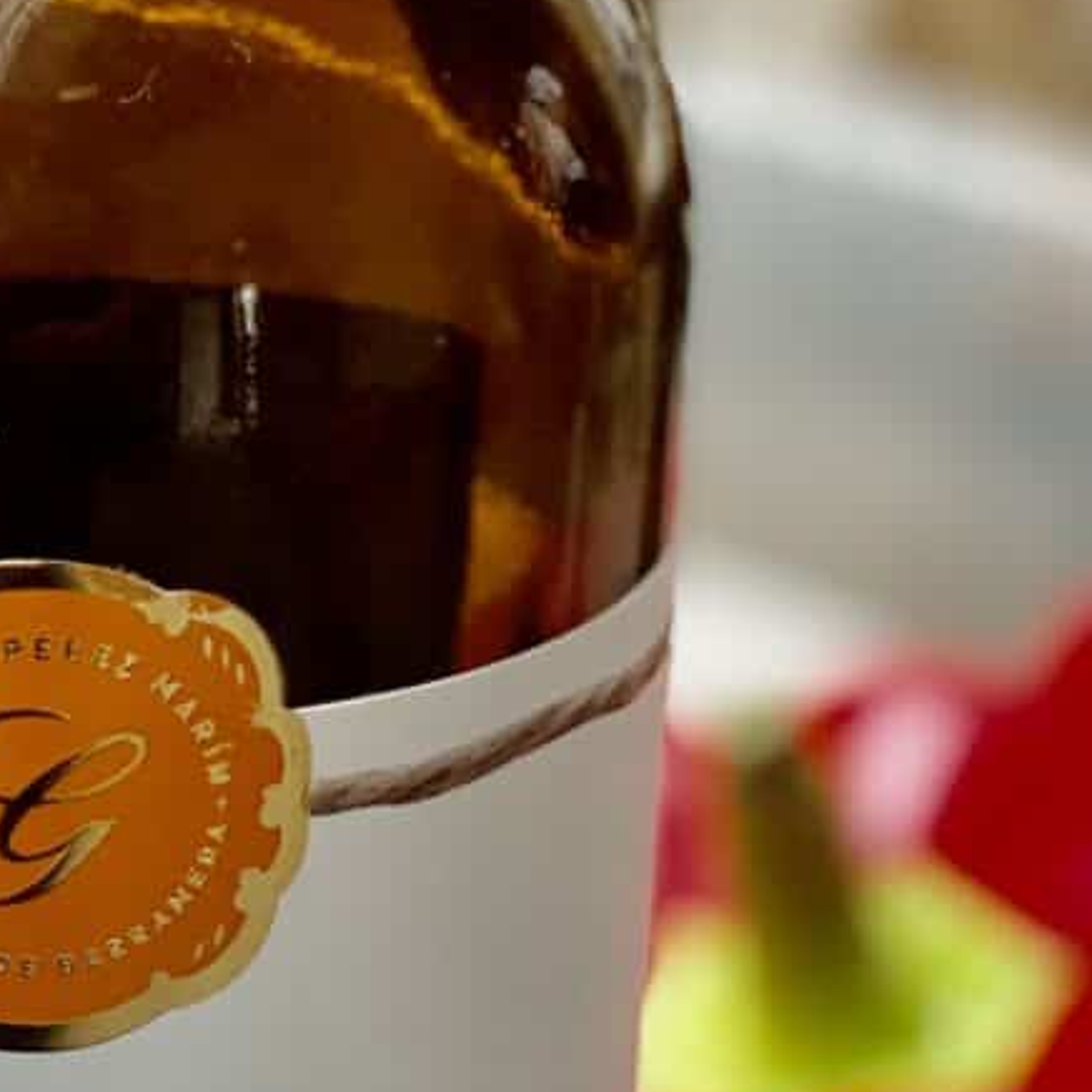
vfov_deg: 8.1
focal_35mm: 216
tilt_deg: -23.2
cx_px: -711
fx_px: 7709
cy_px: 724
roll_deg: -0.3
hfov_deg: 7.9
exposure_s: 1/122
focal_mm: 6
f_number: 2
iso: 40
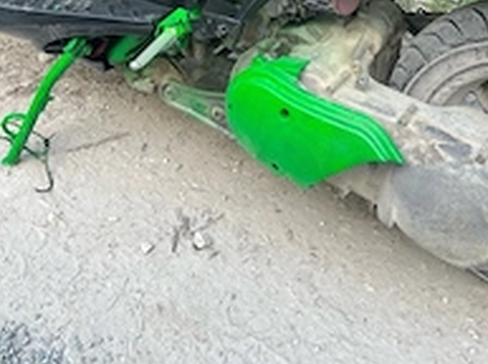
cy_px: -63
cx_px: 243
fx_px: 760
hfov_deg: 35.6
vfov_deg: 24.6
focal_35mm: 54
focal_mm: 5.1
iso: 40
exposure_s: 1/189
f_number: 1.6
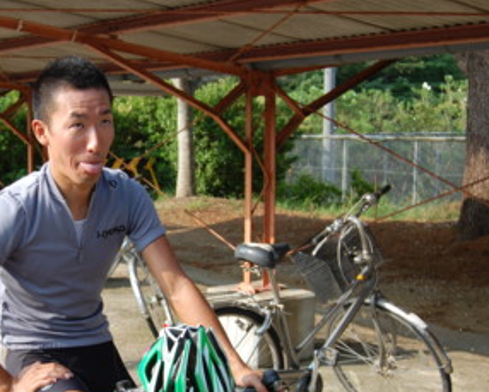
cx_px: 125
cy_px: 242
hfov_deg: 30.0
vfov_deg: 24.5
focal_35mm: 62
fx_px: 898
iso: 200
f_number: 7.1
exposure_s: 1/200
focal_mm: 28
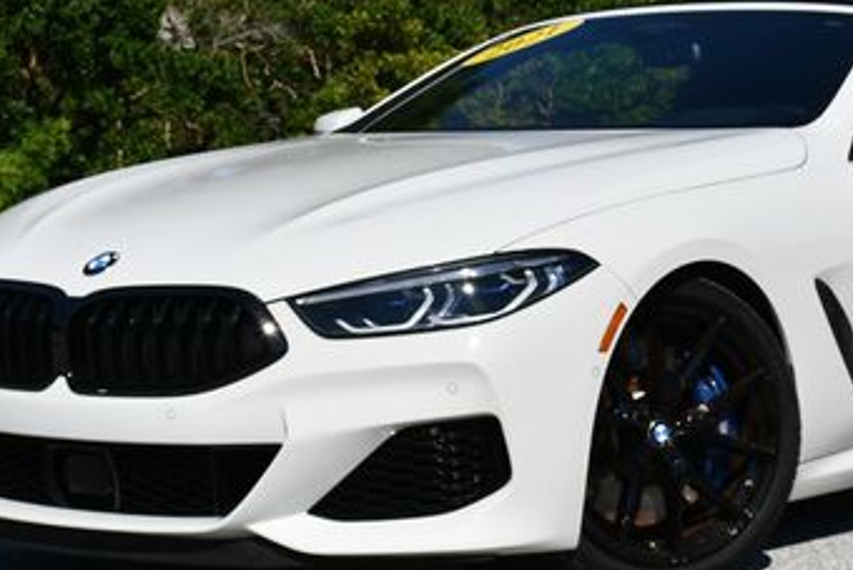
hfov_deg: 18.0
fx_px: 2678
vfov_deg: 12.1
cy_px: 193
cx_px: 595
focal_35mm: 113
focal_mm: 30
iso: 100
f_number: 9
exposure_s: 1/320
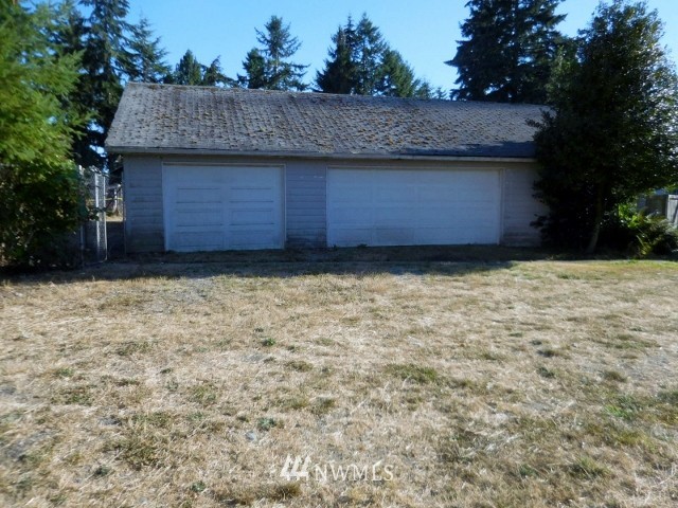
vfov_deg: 54.9
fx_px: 490
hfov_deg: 69.4
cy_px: 254
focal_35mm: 25
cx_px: 339
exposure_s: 1/800
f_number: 3.3
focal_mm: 4.5
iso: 125
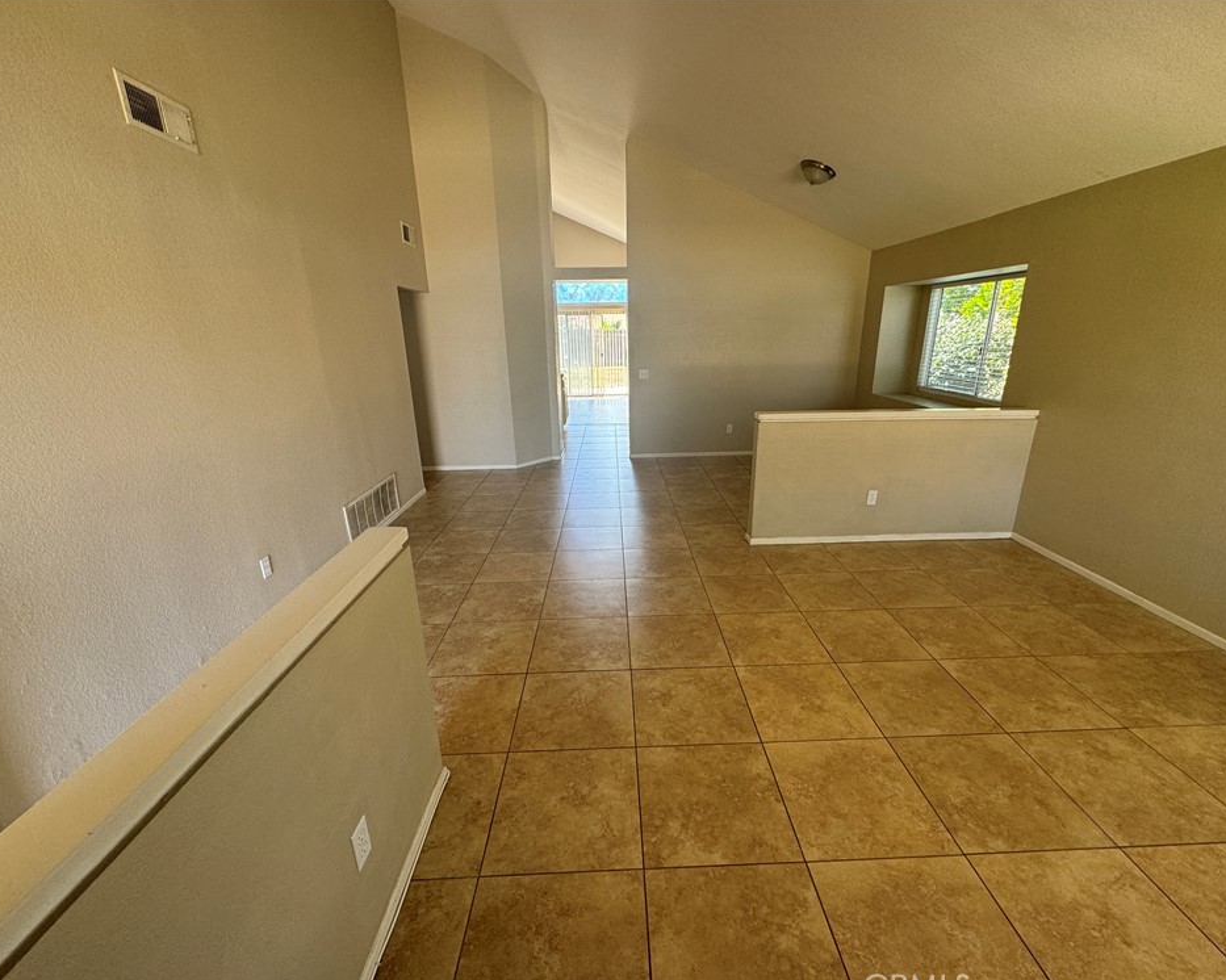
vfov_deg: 84.0
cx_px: 631
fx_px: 544
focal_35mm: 15
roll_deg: +0.9
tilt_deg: -18.3
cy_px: 501
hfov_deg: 96.8
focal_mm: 2.22
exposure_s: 1/99
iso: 125
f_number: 2.2
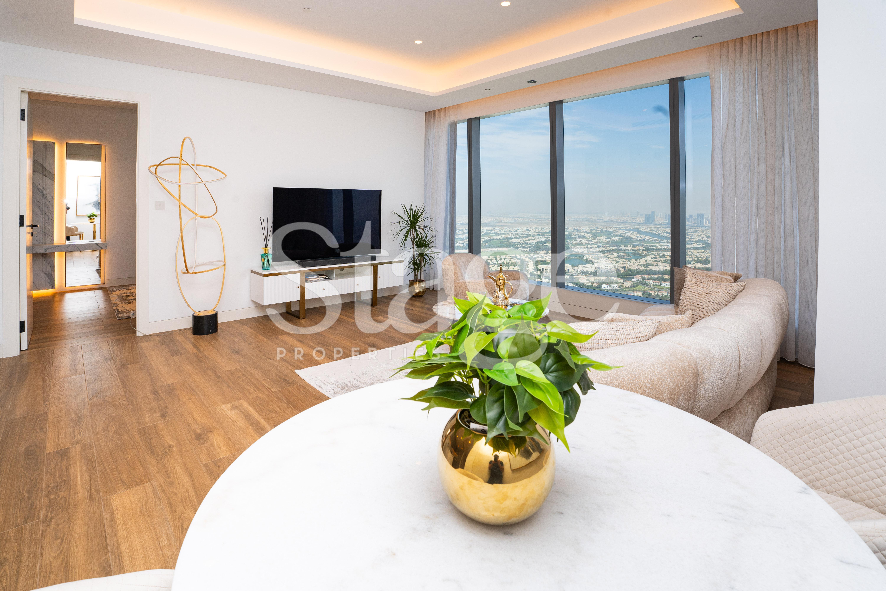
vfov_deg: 73.7
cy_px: 296
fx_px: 394
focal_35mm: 16
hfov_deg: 96.7
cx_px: 443
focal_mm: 16
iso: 320
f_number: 10
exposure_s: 1/100
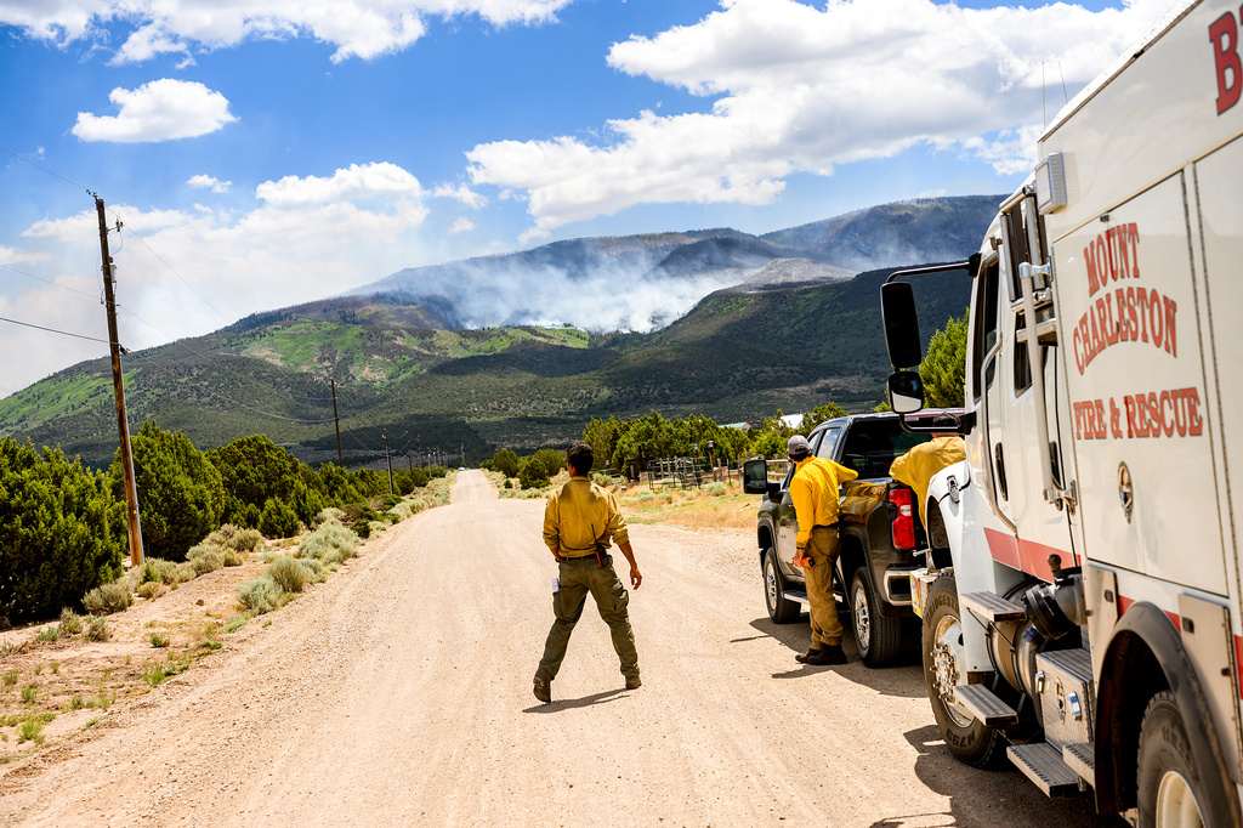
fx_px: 1622
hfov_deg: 41.9
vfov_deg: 28.6
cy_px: 414
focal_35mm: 47
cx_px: 622
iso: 400
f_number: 4.8
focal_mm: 47
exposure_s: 1/3000
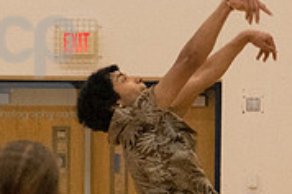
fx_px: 2218
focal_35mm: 274
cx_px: 259
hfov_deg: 7.5
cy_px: 288
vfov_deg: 5.0
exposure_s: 1/400
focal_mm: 56
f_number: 5.6
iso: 10000
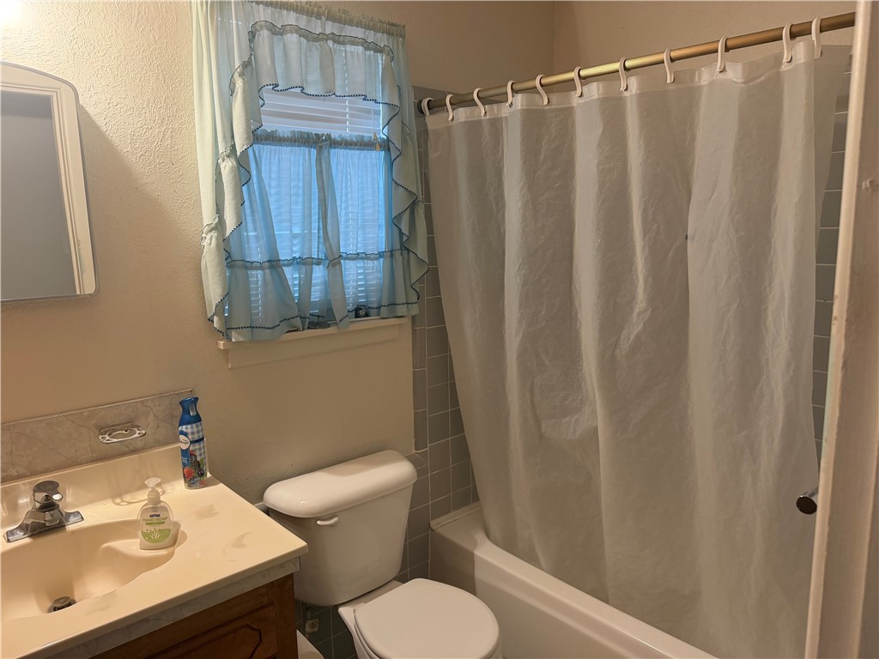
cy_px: 330
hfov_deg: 71.6
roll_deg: +1.5
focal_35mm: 24
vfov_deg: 56.8
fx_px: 609
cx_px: 440
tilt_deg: -8.9
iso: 200
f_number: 1.78
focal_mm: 6.76
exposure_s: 1/60
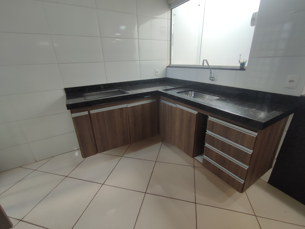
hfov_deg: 94.5
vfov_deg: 78.2
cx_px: 152
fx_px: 141
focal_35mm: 16
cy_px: 114
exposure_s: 1/120
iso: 98
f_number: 2.2
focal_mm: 1.65
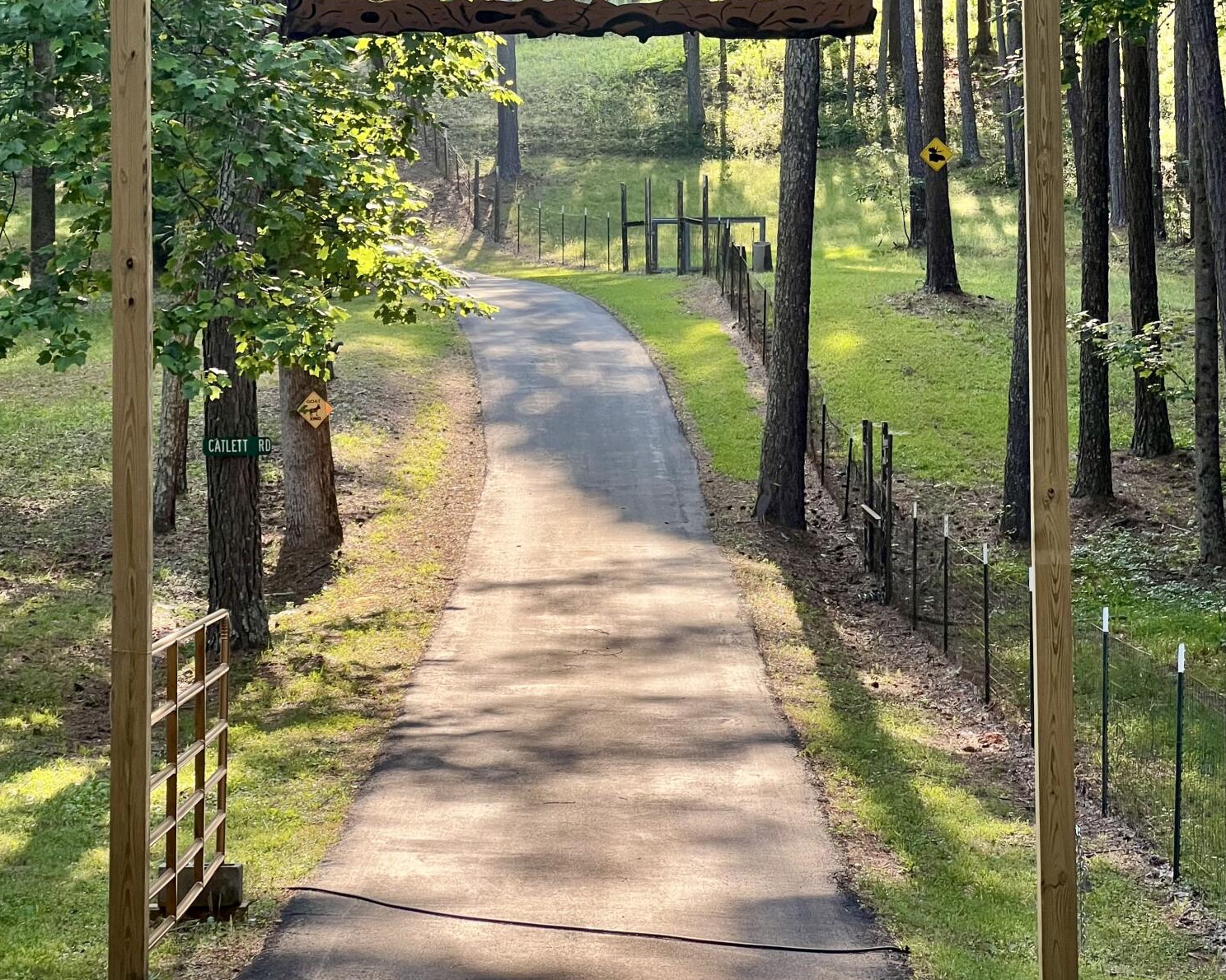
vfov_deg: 15.2
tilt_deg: +0.9
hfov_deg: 19.0
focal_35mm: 101
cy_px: 293
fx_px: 3664
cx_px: 609
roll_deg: +0.7
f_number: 2.8
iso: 32
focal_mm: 9
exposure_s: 1/99
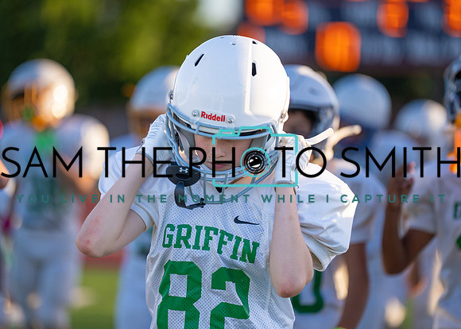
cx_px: 219
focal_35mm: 214
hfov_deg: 9.4
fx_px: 2797
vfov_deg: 6.7
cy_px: 166
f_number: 2.8
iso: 250
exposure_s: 1/1250
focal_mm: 200
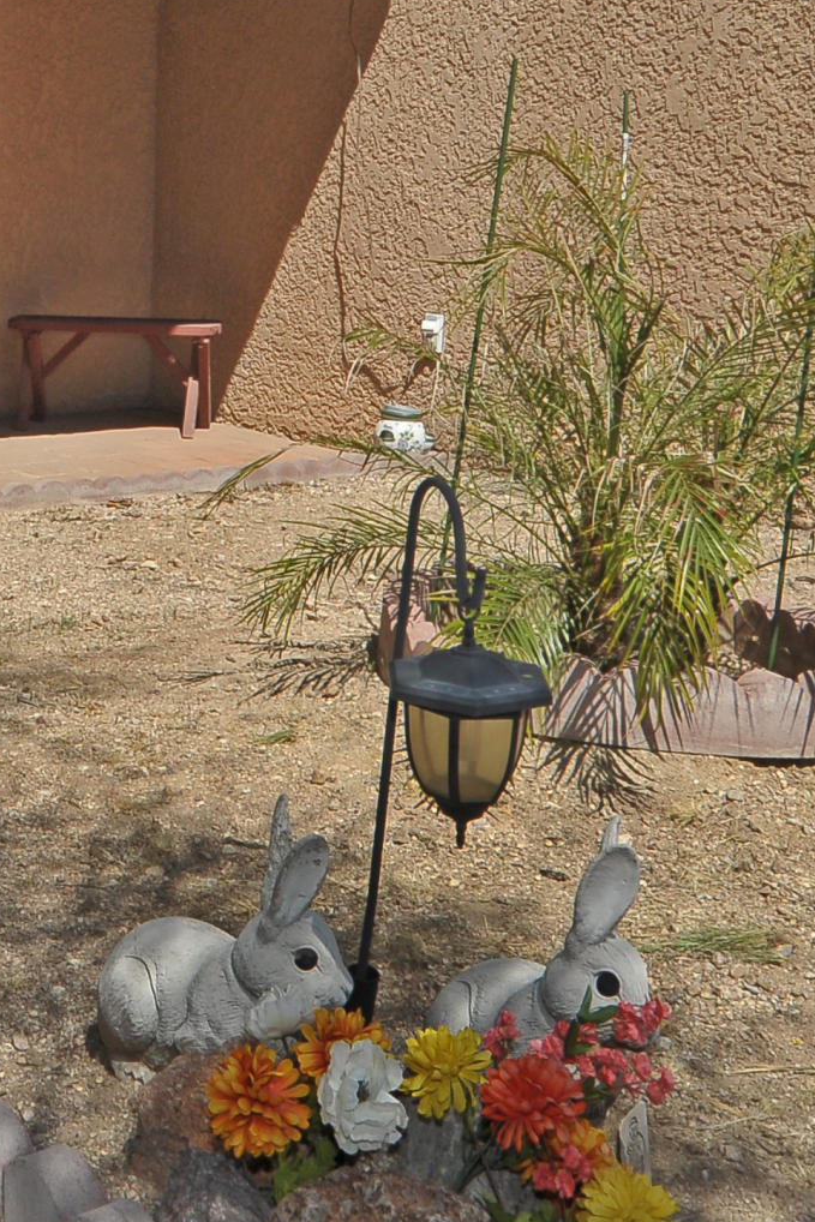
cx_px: -73
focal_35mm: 53
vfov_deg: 35.8
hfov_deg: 23.9
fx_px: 1799
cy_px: 182
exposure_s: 1/320
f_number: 16
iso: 320
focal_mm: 18
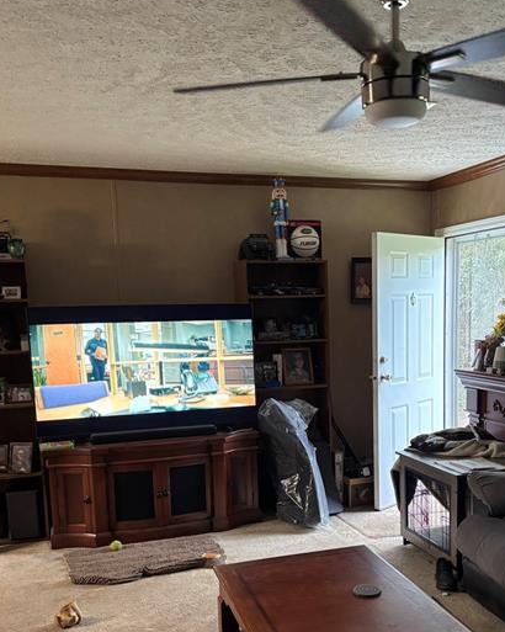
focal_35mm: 38
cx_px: 305
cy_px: 416
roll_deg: -0.2
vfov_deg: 47.3
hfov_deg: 39.0
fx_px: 710
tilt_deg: -11.8
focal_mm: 5.96
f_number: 1.6
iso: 500
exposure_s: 1/50
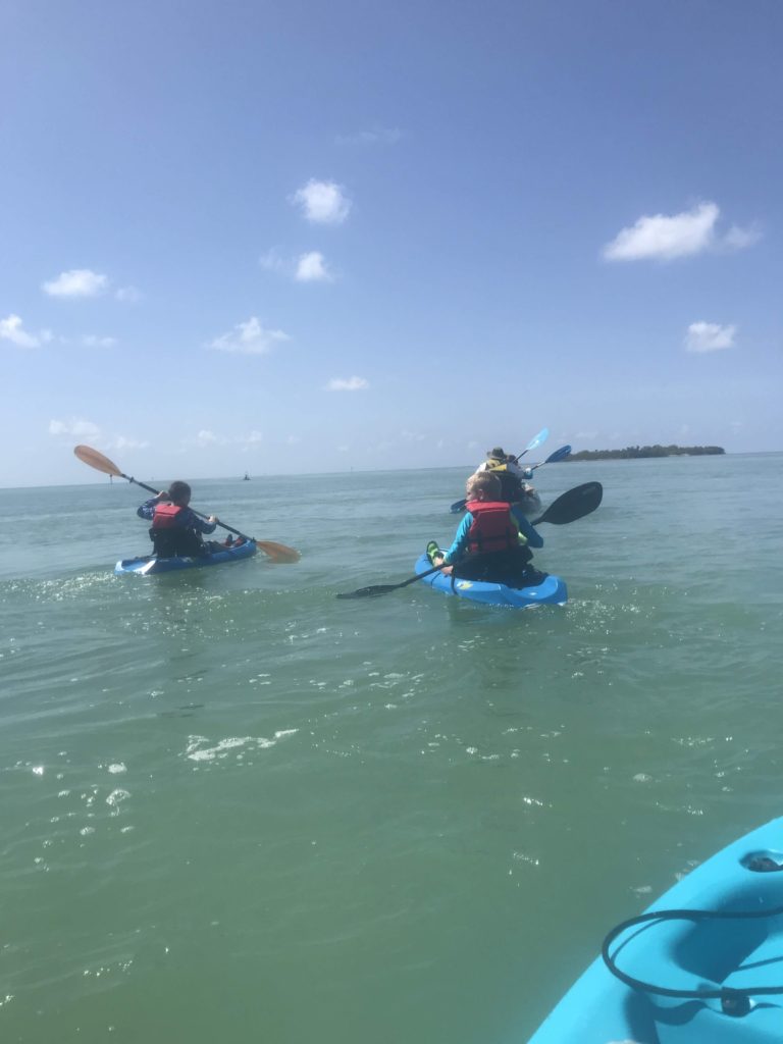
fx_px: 844
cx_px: 392
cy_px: 522
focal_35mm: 28
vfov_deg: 63.4
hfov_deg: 49.7
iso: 20
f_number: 1.8
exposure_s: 1/3546
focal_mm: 3.99
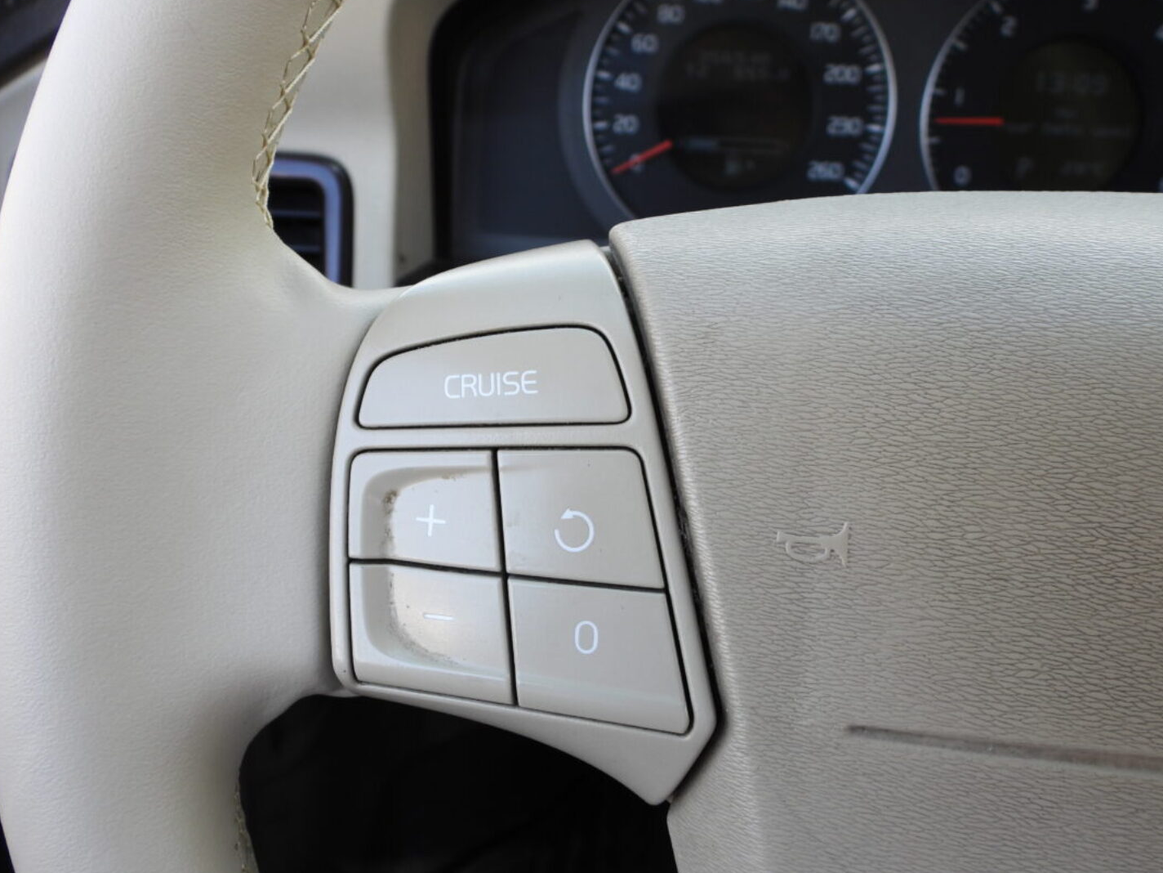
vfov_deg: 39.7
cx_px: 555
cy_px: 453
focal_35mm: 36
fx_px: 1209
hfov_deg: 51.3
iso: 100
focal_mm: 5.8
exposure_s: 1/160
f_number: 3.2
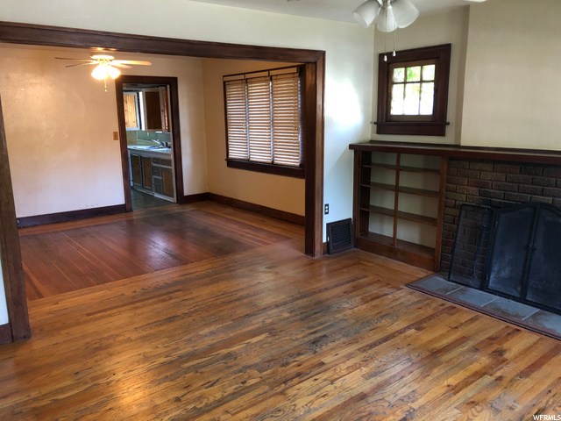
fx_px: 454
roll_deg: +1.5
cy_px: 210
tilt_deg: -10.5
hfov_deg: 63.4
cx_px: 280
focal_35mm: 28
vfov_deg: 49.7
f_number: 1.8
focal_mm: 3.99
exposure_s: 1/15
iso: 100
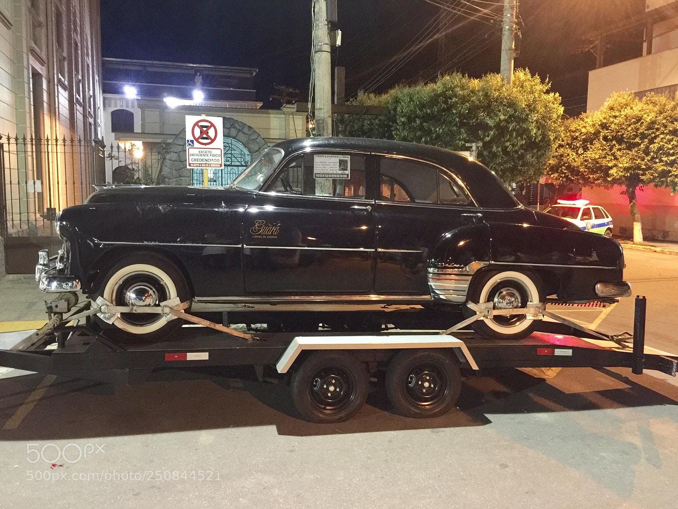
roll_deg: -1.6
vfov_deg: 48.2
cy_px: 254
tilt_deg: -5.6
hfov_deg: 61.7
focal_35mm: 29
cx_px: 339
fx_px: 568
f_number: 2.2
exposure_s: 1/4
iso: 160
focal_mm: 4.15
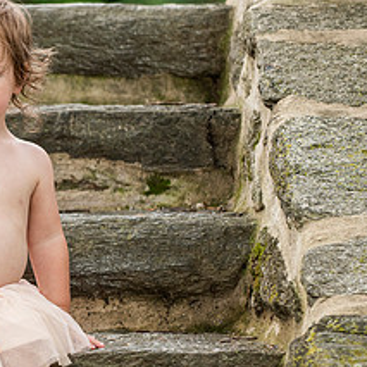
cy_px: 202
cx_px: -59
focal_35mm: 337
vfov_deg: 5.2
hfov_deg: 5.2
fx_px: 4042
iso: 640
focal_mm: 140
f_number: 4
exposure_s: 1/800
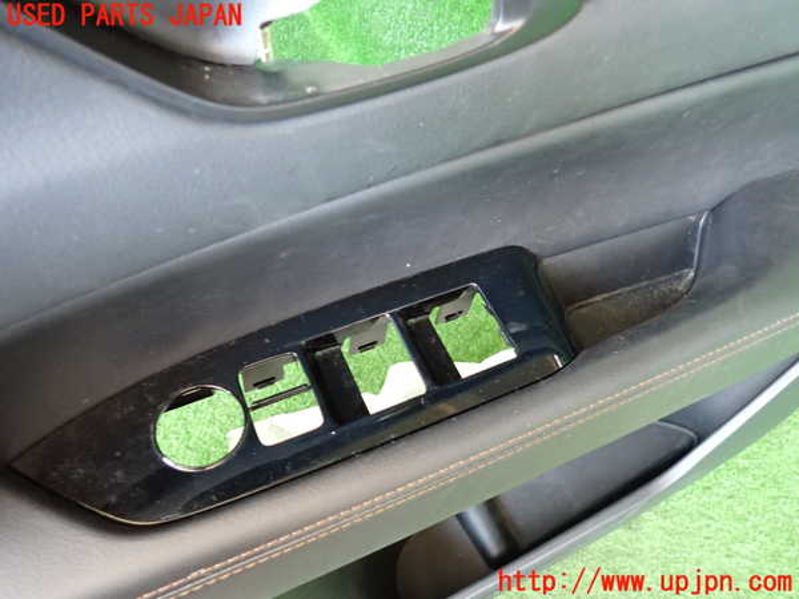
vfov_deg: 54.9
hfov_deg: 69.4
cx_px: 400
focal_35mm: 25
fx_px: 577
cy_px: 300
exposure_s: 1/30
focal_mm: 4.5
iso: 500
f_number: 2
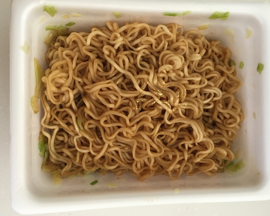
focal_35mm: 31
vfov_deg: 47.1
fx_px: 248
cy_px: 108
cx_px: 141
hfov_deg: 57.2
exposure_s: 1/30
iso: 160
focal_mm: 4.15
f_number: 2.2
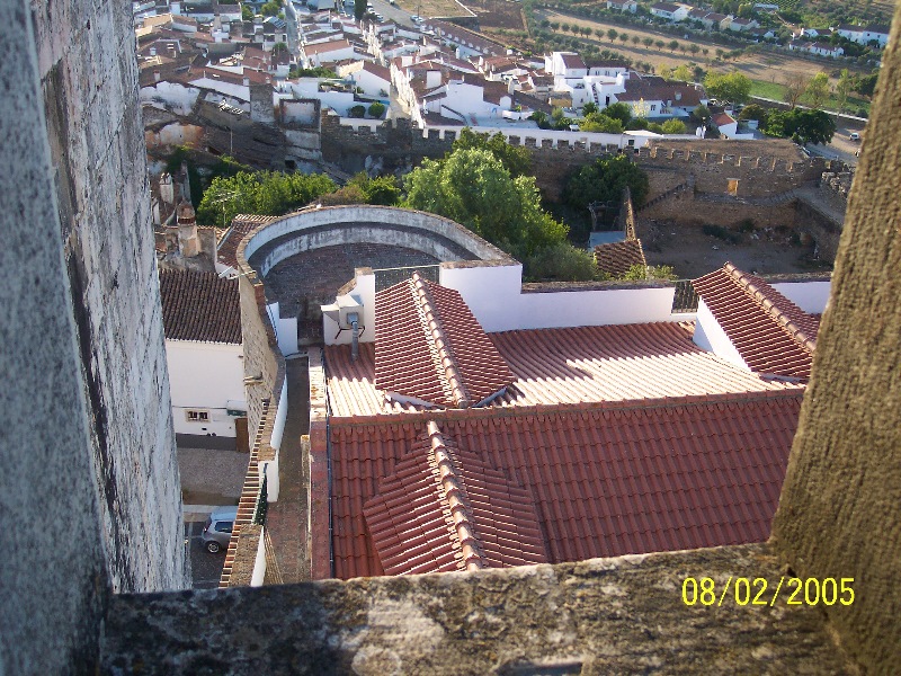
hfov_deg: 49.0
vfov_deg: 37.7
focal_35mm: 38
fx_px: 989
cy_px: 338
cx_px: 450
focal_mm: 8
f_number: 2.8
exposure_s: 1/500
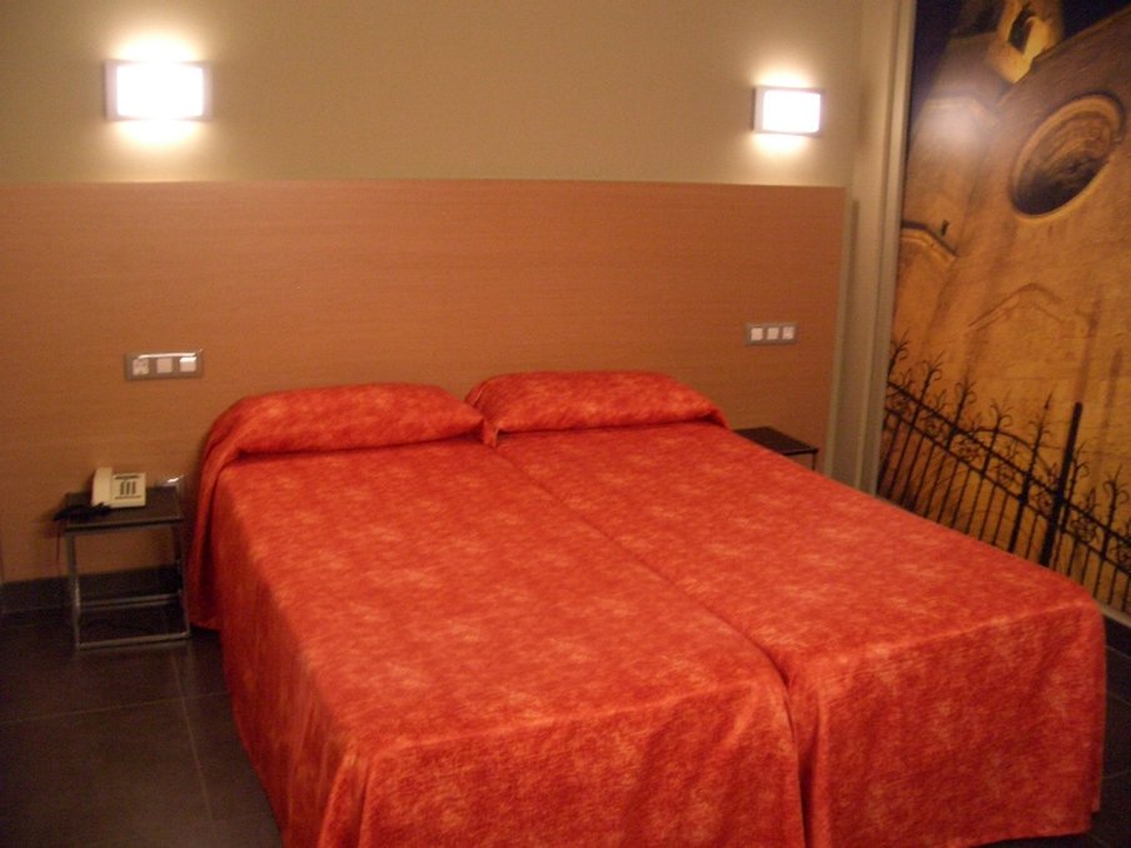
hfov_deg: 52.6
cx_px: 566
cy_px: 424
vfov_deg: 40.7
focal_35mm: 35
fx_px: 1144
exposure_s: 1/10
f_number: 2.6
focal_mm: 5.8
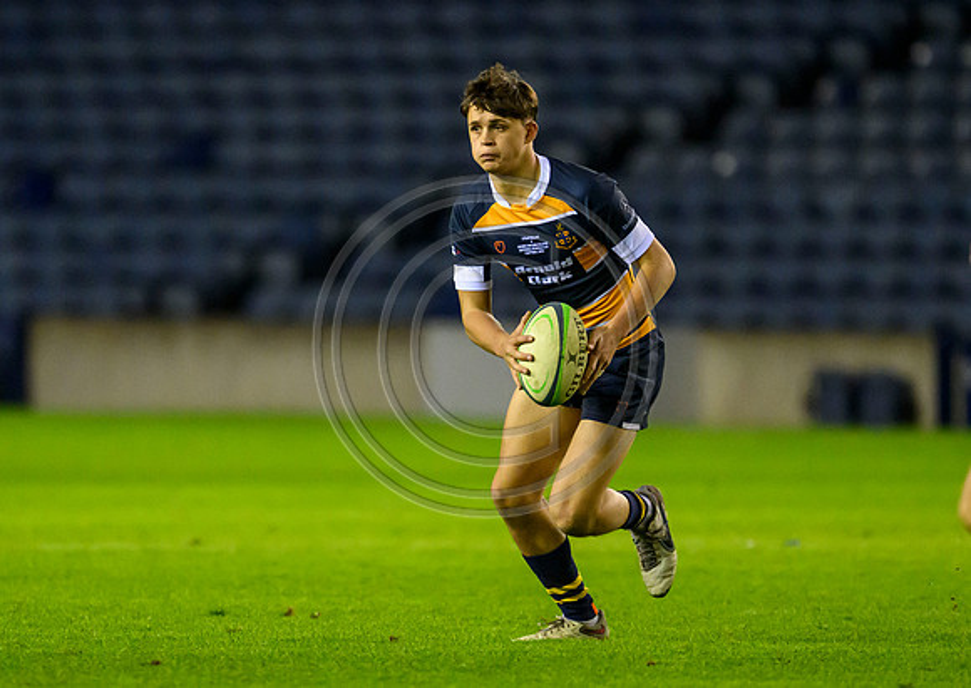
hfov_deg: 2.2
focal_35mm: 902
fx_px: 24808
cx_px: 482
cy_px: 376
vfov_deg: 1.6
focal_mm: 560
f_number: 4
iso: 8000
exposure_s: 1/1250
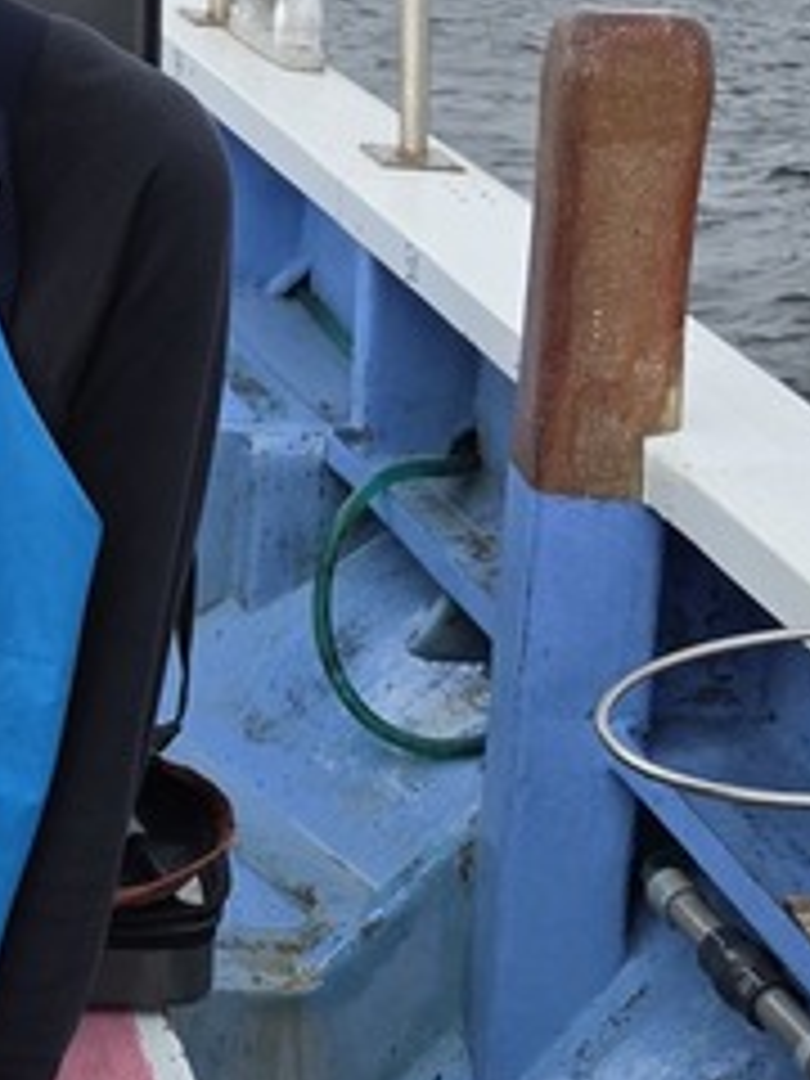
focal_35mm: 82
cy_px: 1184
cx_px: 410
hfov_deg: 18.0
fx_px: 2558
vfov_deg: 22.5
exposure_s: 1/4661
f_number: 1.8
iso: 80
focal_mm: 5.4
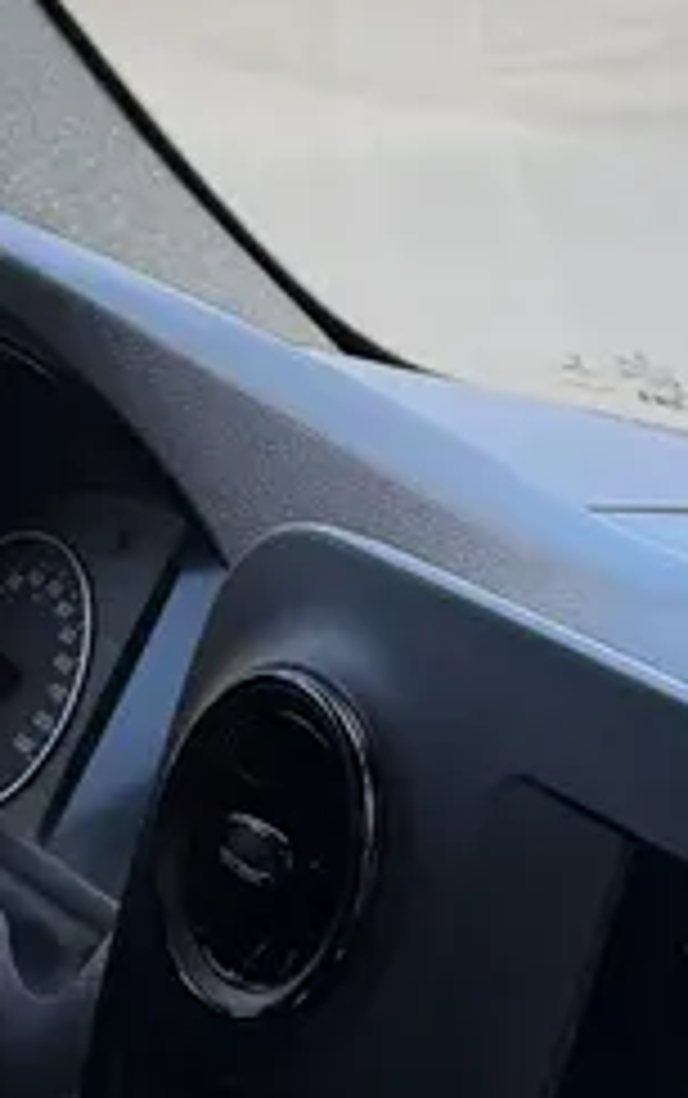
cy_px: 927
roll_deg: -1.0
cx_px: 67
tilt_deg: -21.2
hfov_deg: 10.5
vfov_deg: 16.5
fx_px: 3741
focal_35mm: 125
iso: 100
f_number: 1.78
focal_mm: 6.76
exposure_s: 1/1005
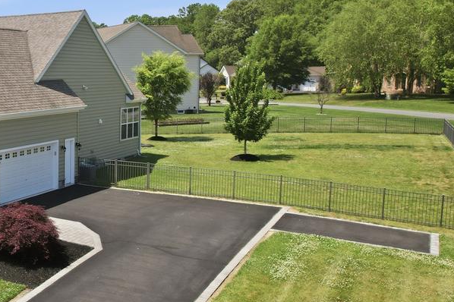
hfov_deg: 33.0
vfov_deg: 25.5
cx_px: -41
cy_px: 170
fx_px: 668
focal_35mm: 53
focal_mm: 8.4
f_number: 2.8
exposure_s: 1/2000
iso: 110
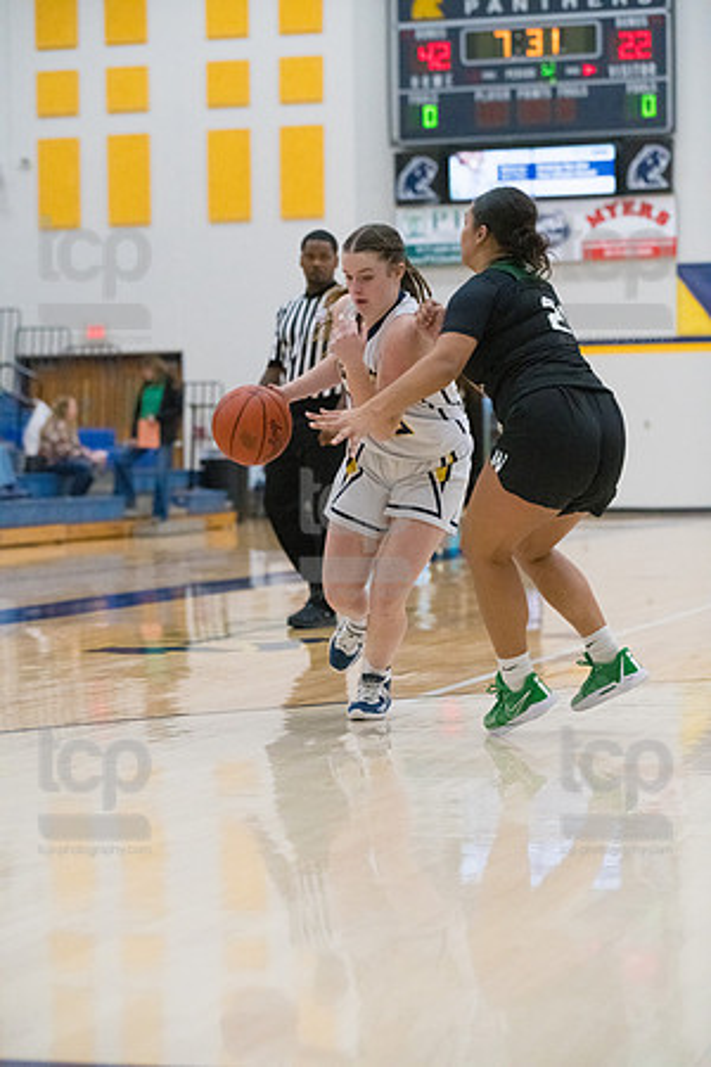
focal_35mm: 95
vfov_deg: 21.5
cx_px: 356
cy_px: 534
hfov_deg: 14.4
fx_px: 2814
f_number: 3.5
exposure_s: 1/1600
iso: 6400
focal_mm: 95
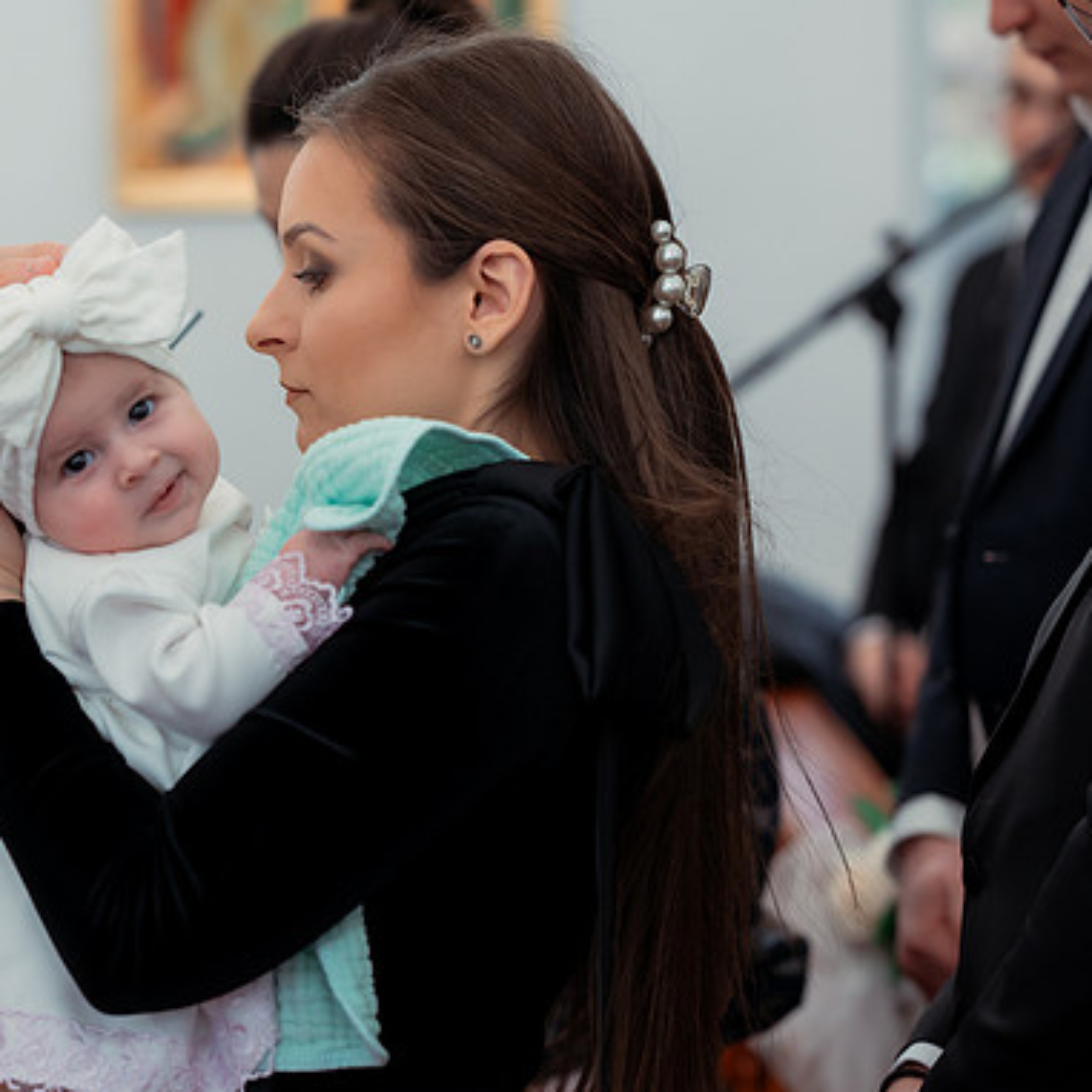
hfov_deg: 15.8
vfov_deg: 15.8
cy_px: 542
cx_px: 275
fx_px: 3926
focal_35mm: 110
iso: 1600
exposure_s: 1/250
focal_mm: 85
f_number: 2.8
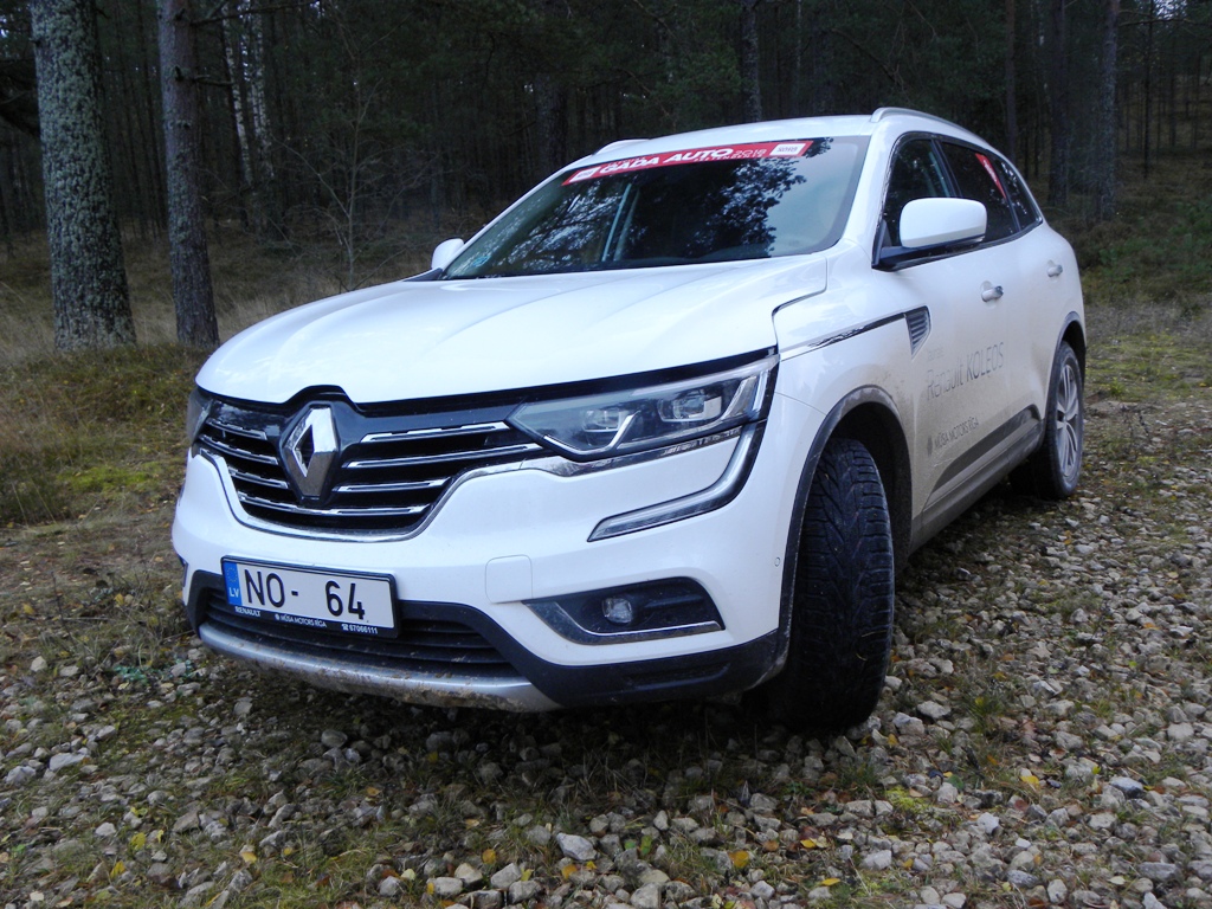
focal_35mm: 33
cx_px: 606
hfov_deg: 55.4
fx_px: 1155
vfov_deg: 42.9
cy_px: 454
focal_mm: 5.9
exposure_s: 1/68.4
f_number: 2.8
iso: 104
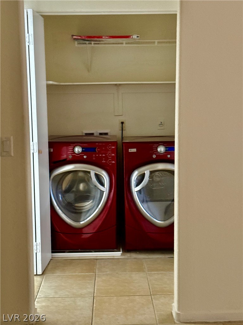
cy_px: 162
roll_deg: -2.2
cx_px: 122
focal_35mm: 48
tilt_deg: -8.4
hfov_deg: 30.3
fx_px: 449
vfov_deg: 39.7
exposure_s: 1/93
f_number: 1.78
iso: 200
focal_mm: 6.76
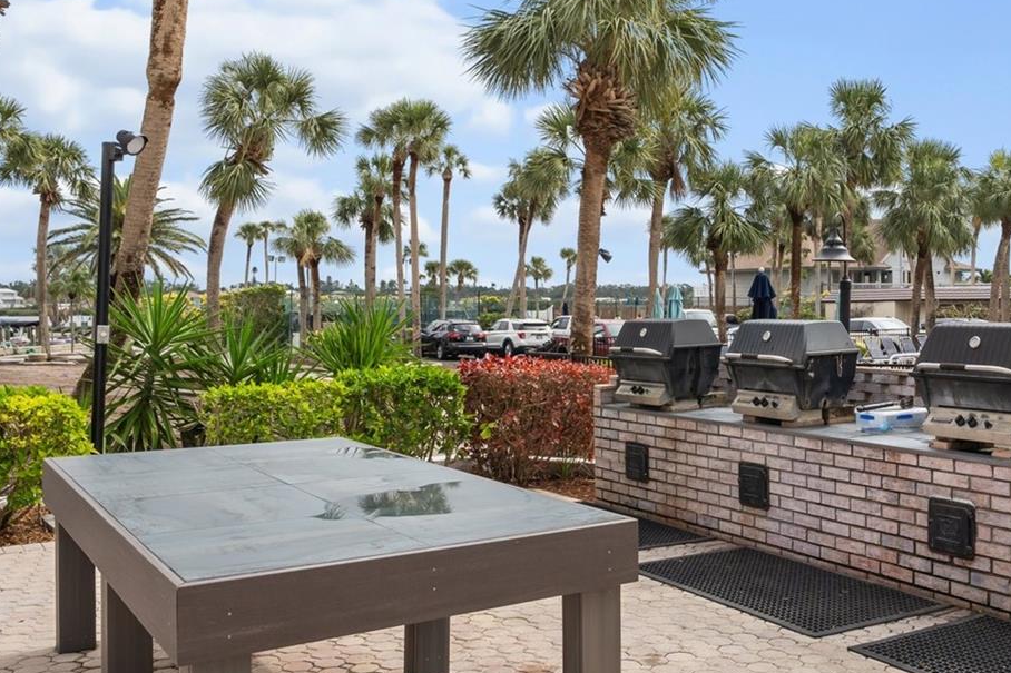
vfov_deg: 35.9
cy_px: 311
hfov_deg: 51.3
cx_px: 634
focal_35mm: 37
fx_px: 1039
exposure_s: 1/500
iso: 250
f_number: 8
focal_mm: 21
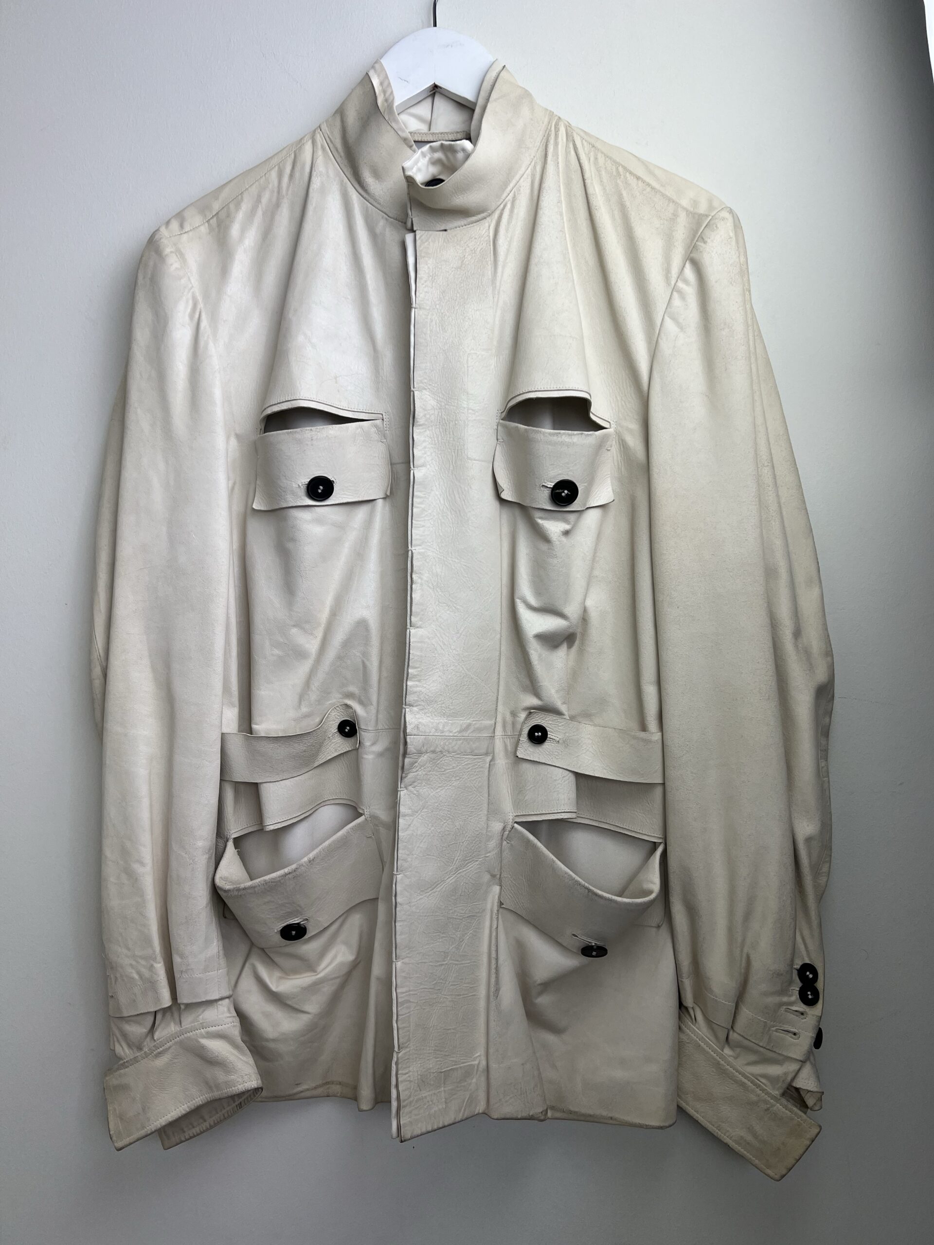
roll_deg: +2.4
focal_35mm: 26
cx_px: 467
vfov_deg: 67.3
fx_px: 935
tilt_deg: -2.1
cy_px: 622
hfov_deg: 53.1
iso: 50
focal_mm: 5.7
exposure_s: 1/552
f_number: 1.5
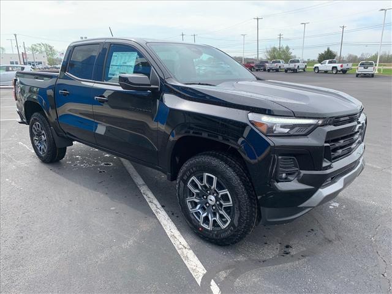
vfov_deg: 53.1
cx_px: 196
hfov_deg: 67.3
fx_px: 294
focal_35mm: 26
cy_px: 147
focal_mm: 4.25
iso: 25
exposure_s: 1/749
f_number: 1.8
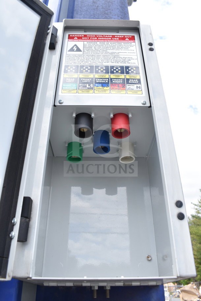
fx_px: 251
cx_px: 100
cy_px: 150
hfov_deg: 43.6
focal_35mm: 30
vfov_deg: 61.9
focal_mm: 20
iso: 200
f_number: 6.3
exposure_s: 1/160
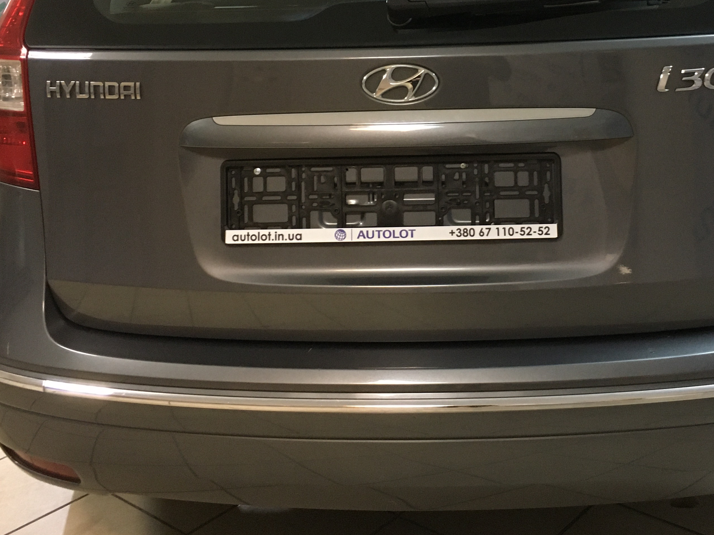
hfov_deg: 41.0
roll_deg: +2.1
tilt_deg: -9.6
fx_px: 949
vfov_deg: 30.9
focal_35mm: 46
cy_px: 126
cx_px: 439
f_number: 2.2
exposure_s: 1/17
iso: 200
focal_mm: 4.15
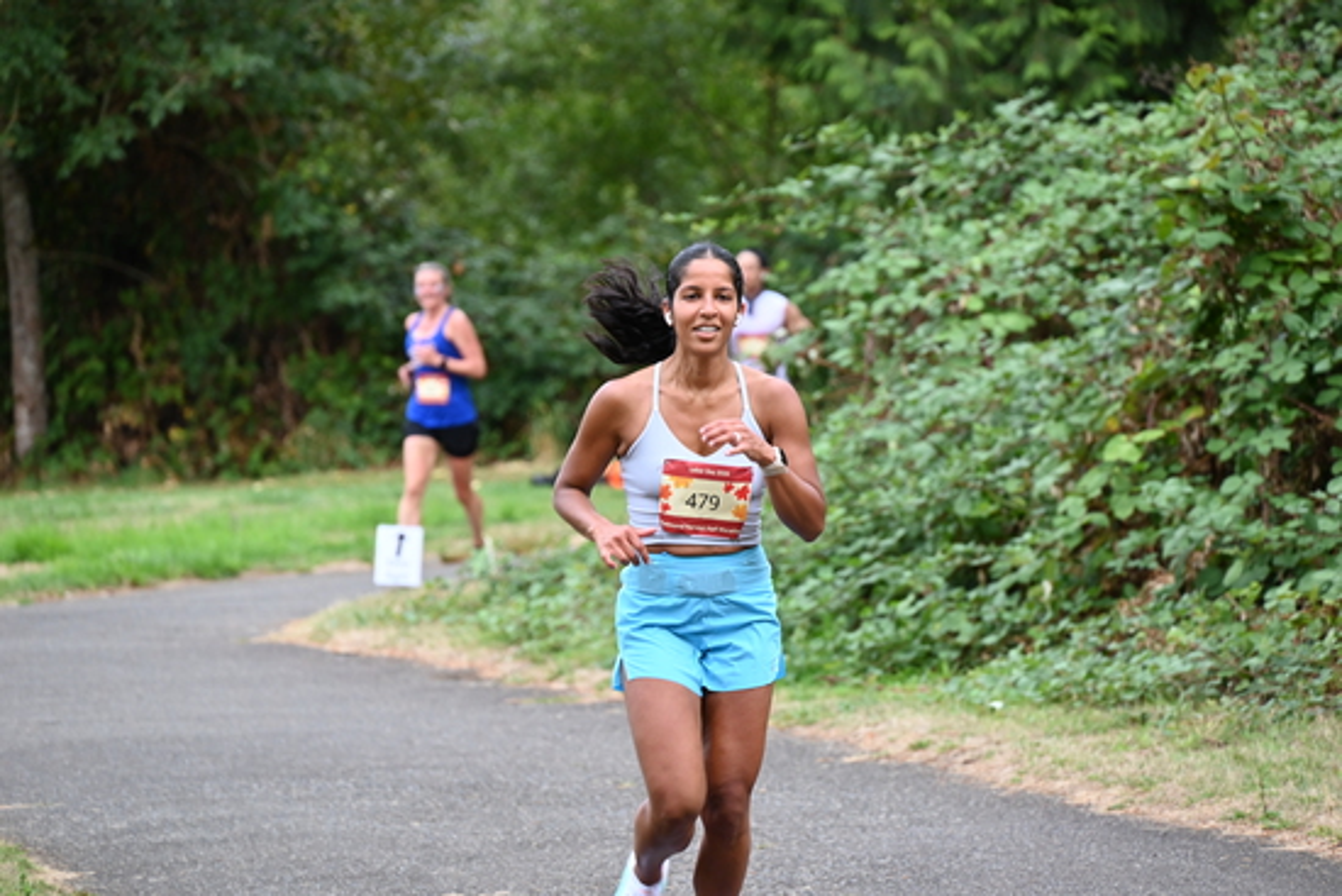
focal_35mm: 200
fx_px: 7457
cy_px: 448
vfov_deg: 6.9
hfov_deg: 10.3
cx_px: 671
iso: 720
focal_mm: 200
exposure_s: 1/250
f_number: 6.3
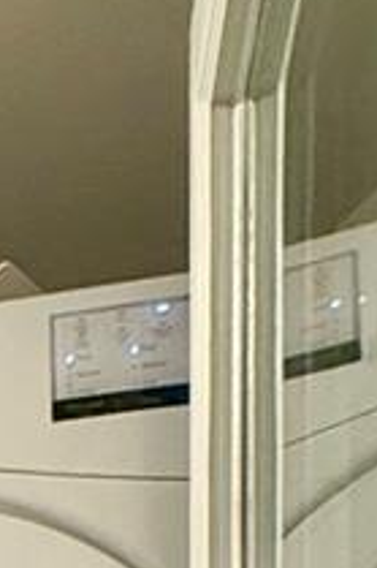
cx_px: -485
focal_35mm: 107
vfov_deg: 11.5
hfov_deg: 11.0
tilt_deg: -3.1
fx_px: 1683
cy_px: 1677
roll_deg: +1.0
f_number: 2.2
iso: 320
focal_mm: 2.22
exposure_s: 1/120
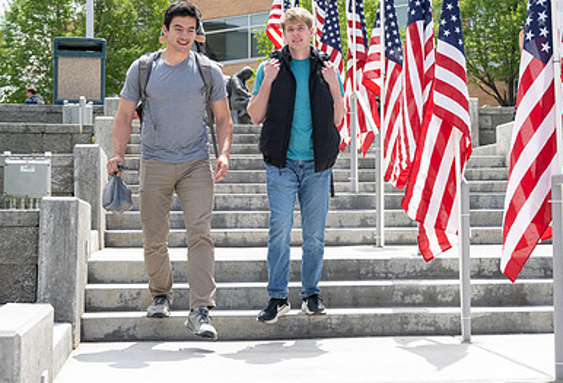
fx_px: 1149
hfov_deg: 27.5
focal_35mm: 73
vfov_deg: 18.9
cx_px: 312
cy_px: 132
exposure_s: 1/500
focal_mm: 44
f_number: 4
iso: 125
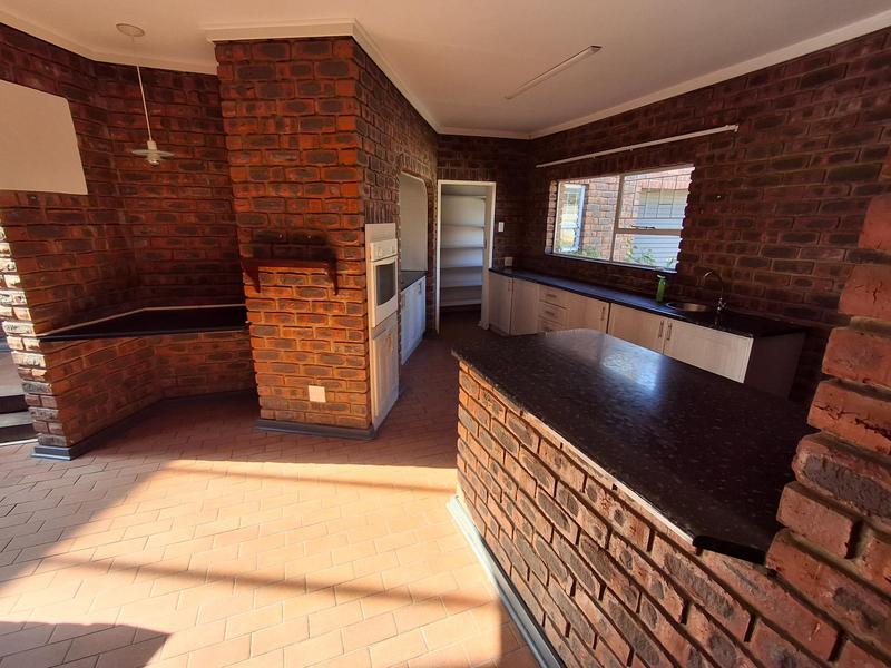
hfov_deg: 94.5
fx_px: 412
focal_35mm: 16
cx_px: 446
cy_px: 334
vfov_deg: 78.1
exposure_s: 1/120
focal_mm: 1.64
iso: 40
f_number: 2.2
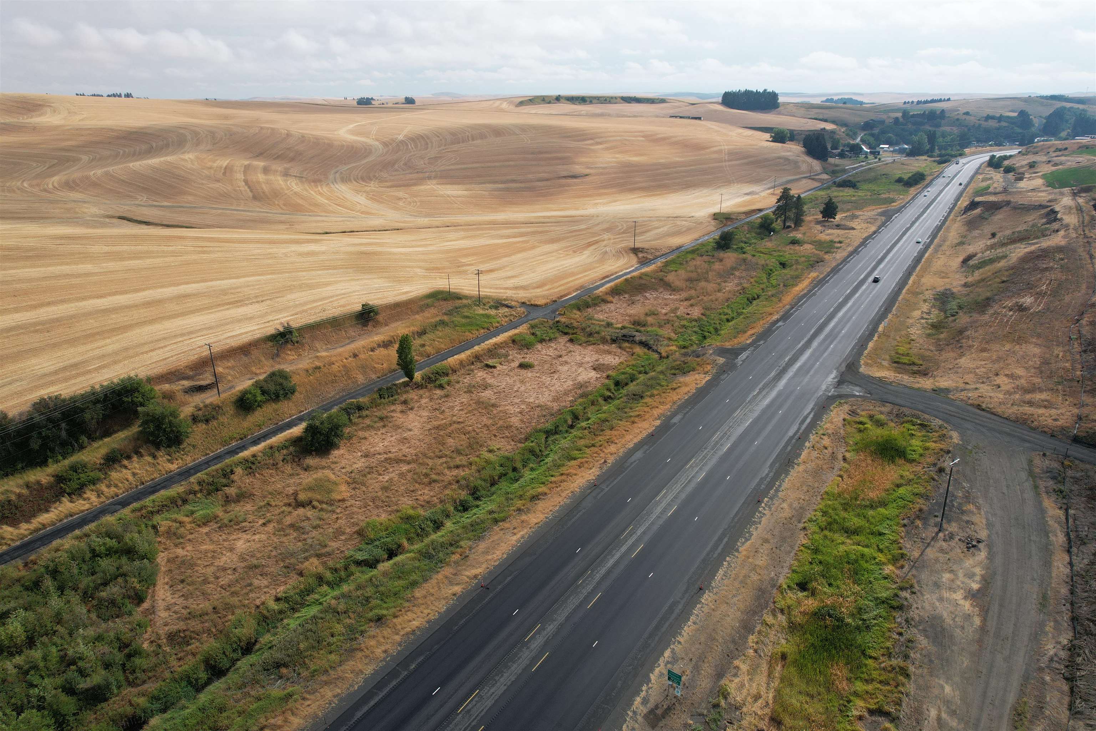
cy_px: 366
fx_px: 670
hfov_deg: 78.6
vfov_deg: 57.2
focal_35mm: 22
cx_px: 548
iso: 200
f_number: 2.8
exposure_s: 1/3200
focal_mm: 8.38
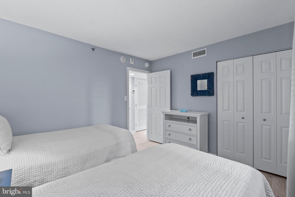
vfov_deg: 74.1
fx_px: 130
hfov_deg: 97.1
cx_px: 148
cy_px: 98
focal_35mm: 16
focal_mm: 10.6
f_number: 7.1
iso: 200
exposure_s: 3.2
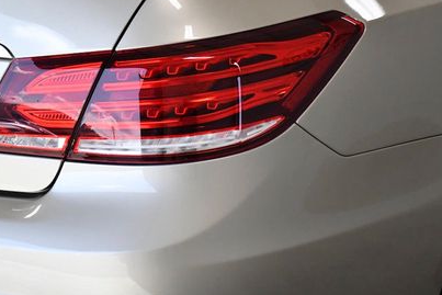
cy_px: 66
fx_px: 1523
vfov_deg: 11.0
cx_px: 117
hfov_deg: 16.4
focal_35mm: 124
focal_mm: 52
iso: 2000
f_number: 5.6
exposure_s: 1/2500
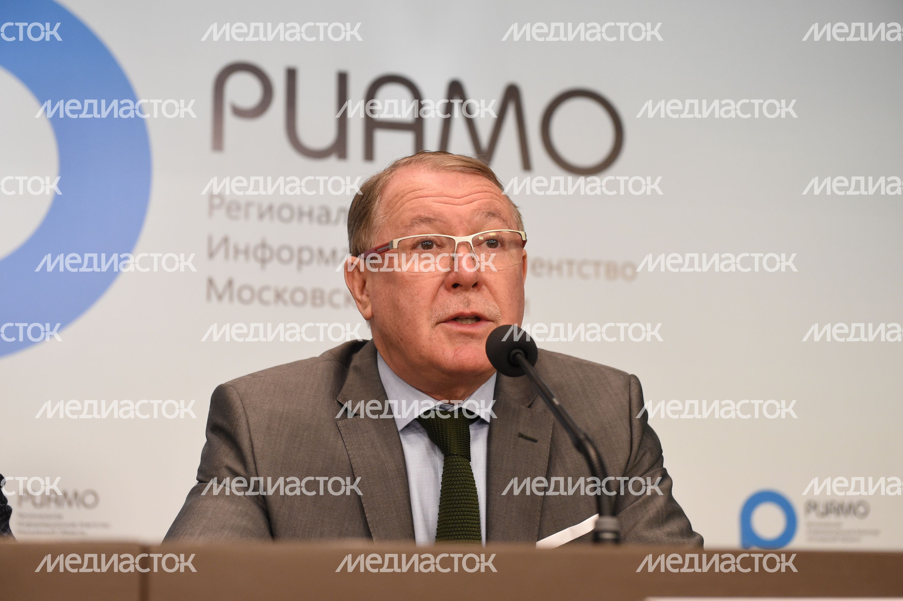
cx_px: 452
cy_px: 300
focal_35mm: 70
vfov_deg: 19.4
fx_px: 1755
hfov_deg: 28.9
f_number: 4.5
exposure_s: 1/320
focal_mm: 70
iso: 3200
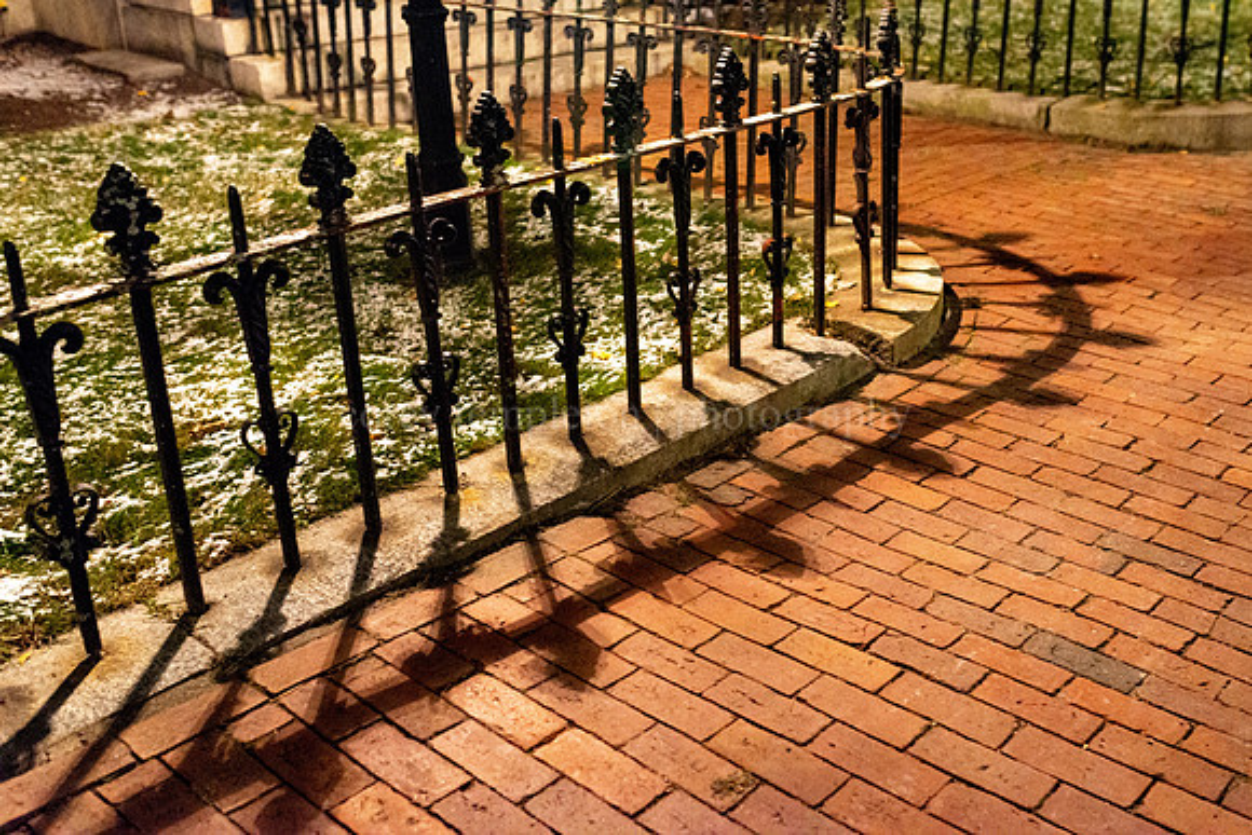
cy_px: 374
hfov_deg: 49.9
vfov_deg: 34.5
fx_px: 1344
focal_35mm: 39
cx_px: 691
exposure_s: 1/20
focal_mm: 35
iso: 3200
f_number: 2.8
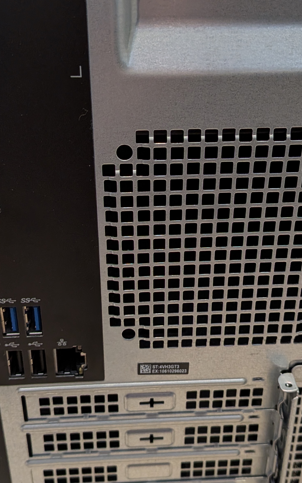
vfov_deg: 46.2
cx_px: 180
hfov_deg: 29.8
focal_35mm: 43
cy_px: 260
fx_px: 566
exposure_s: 1/120
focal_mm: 4.53
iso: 956
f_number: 1.7
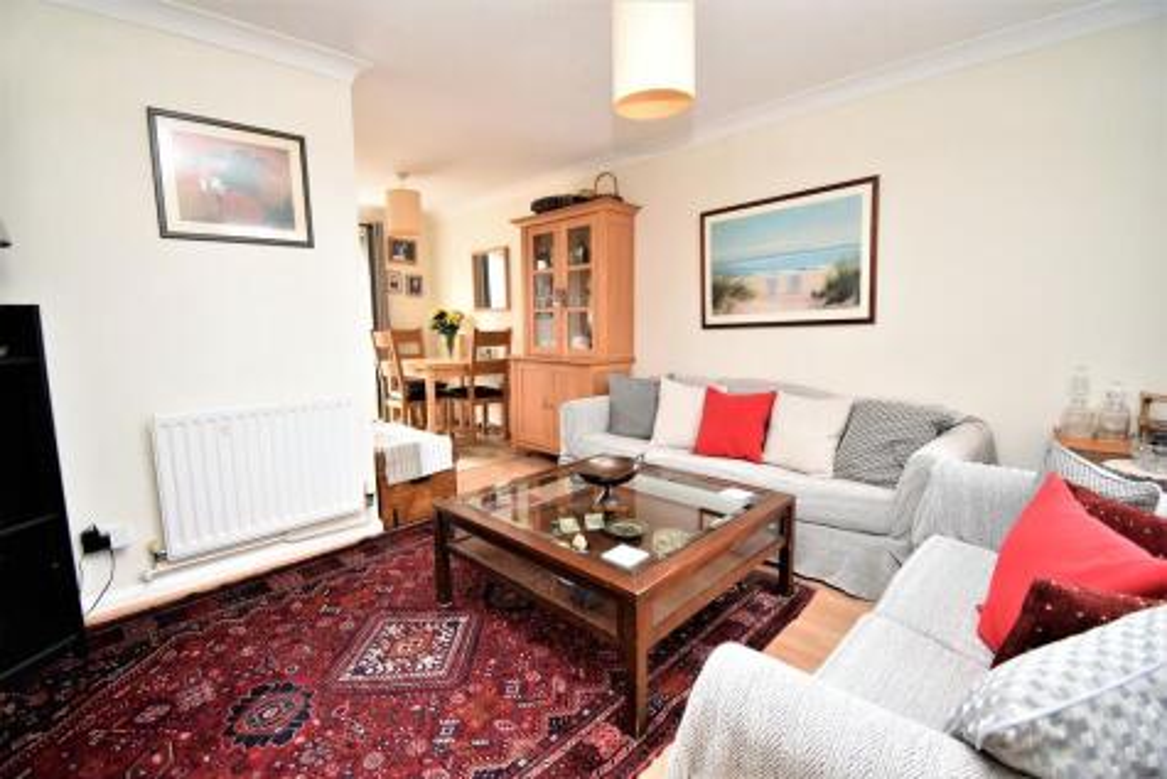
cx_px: 584
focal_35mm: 15
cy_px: 390
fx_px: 486
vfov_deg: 77.4
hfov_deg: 100.4
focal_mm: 10
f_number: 5
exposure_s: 1/100
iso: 800
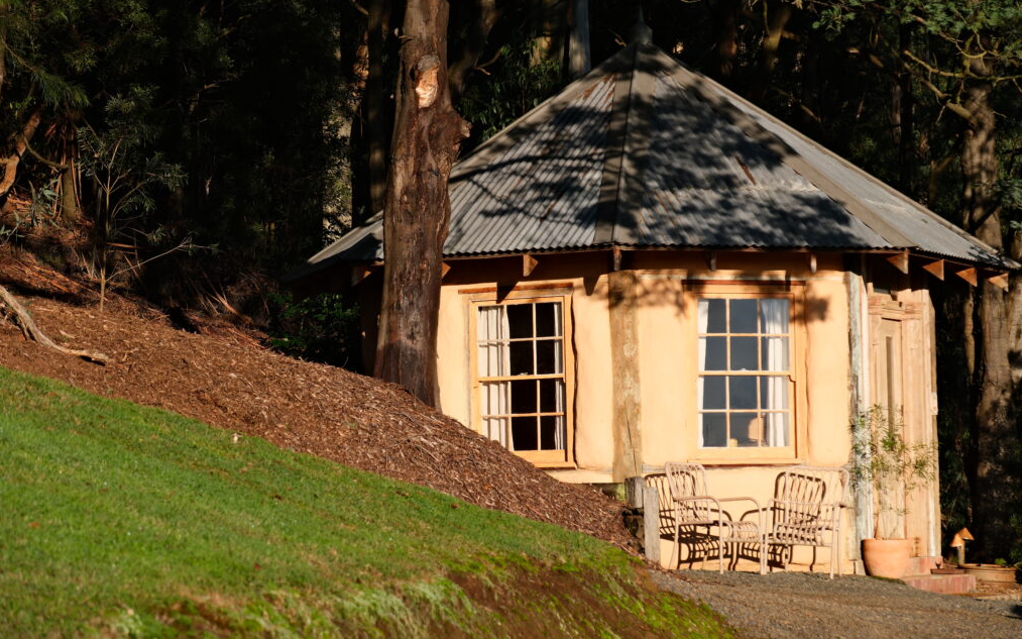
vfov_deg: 12.8
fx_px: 2841
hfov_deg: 20.4
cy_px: 306
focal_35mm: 102
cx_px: 510
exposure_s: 1/550
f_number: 5.6
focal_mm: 66.2
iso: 250
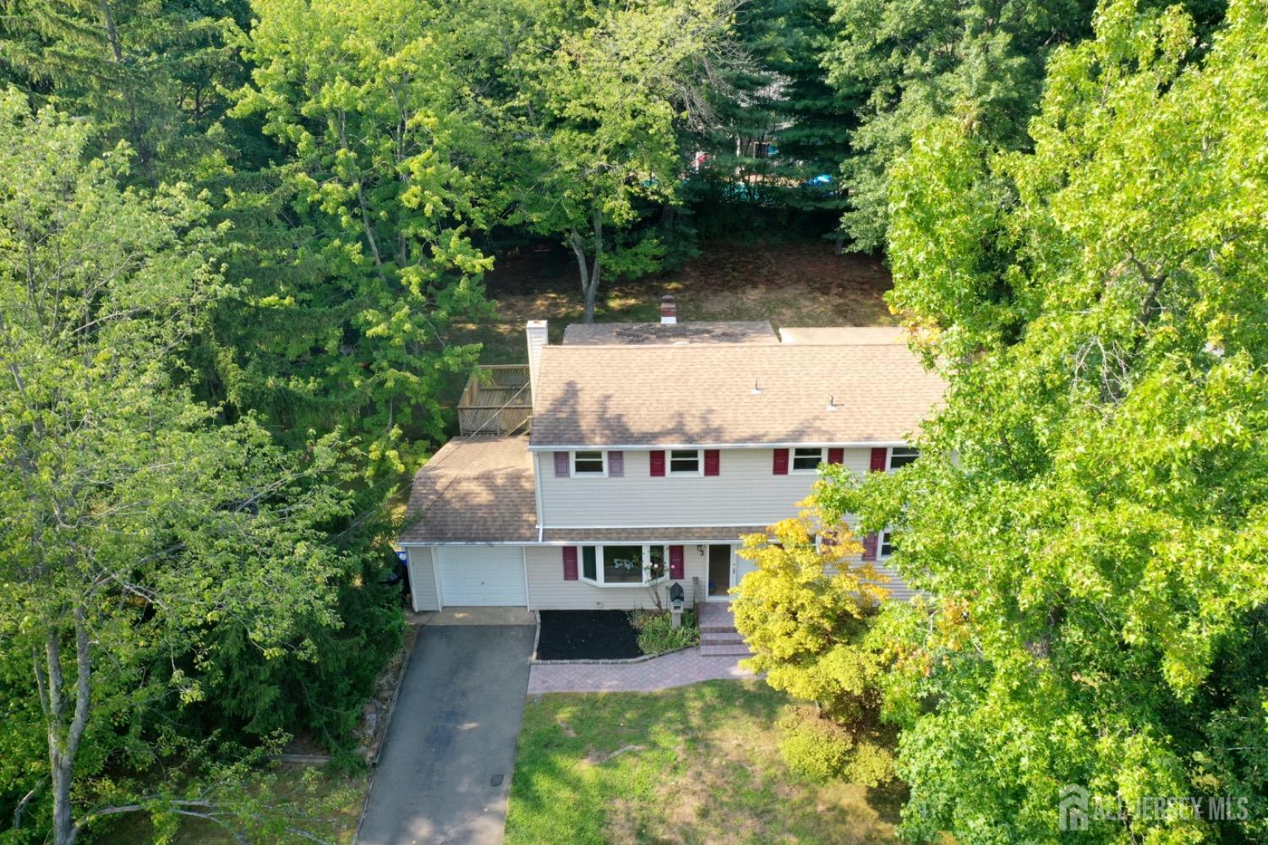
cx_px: 634
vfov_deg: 46.4
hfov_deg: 65.5
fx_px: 986
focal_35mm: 28
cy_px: 422
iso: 100
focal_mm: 10.26
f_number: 7.1
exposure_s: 1/50
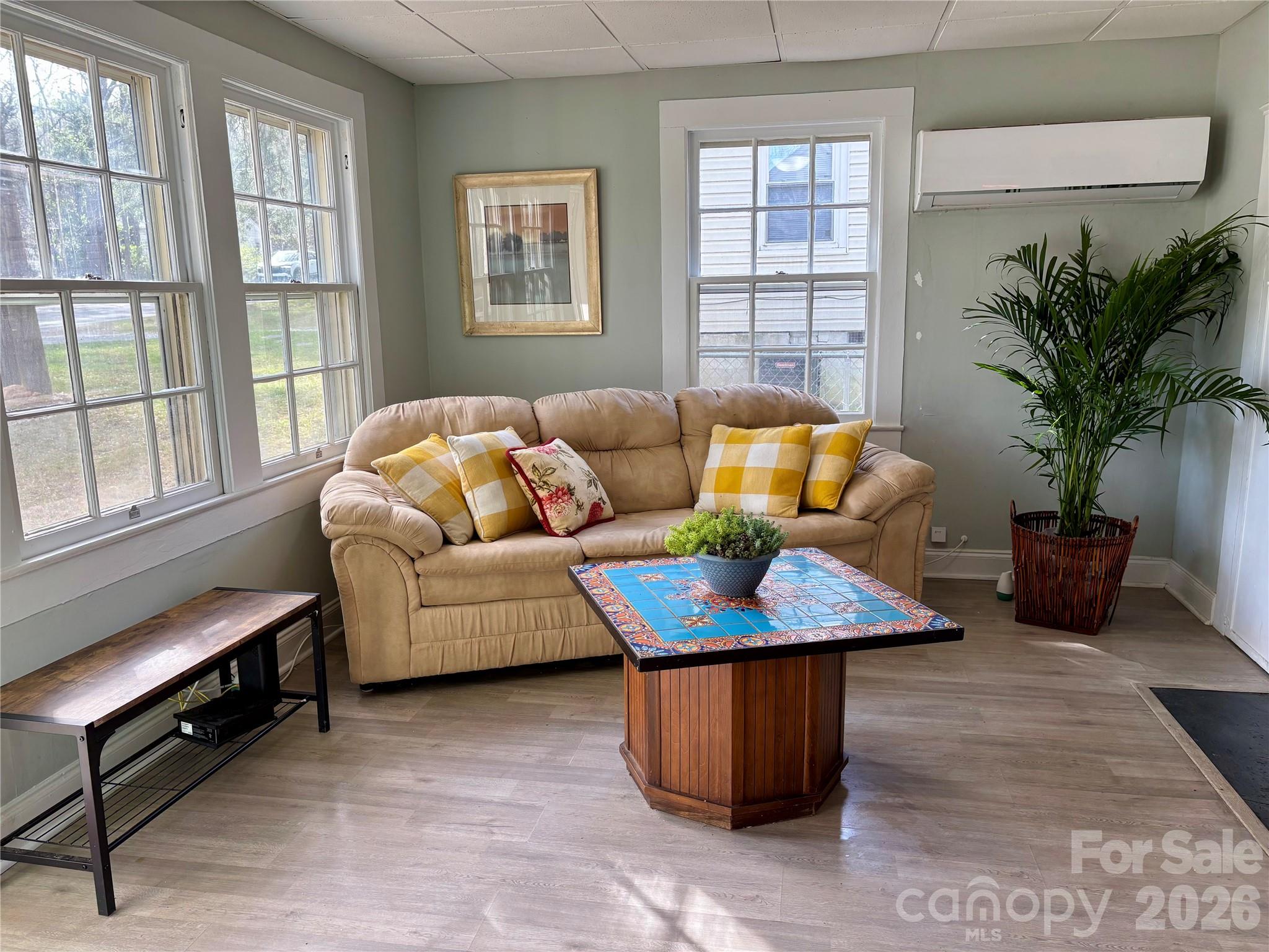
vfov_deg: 53.1
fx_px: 953
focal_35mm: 26
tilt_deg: -10.3
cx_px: 634
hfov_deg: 67.3
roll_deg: +0.7
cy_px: 476
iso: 64
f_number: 1.6
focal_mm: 5.96
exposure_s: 1/120
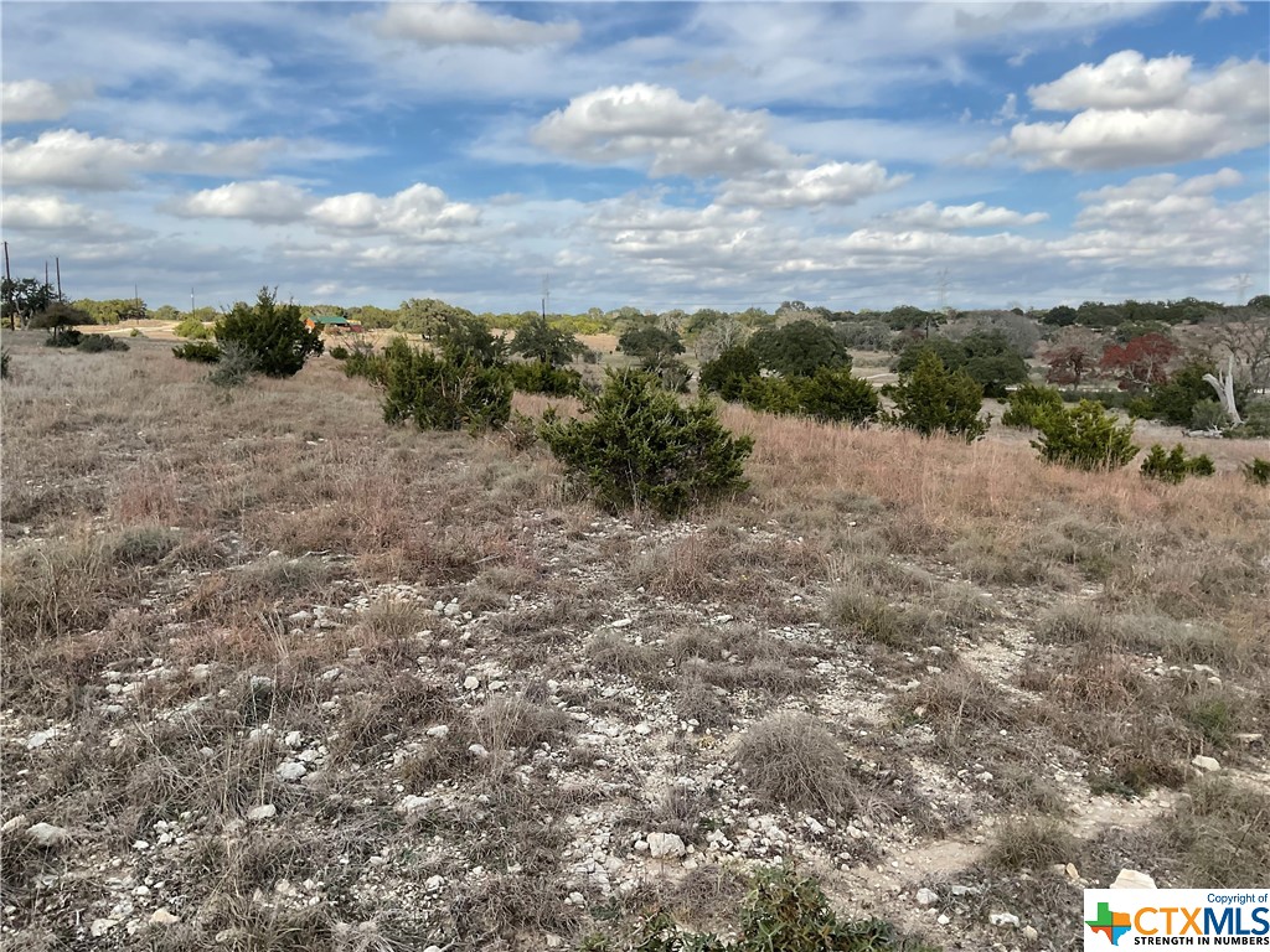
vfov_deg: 48.2
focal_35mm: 29
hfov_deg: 61.7
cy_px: 476
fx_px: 1064
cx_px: 635
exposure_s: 1/1984
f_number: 1.8
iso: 16
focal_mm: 3
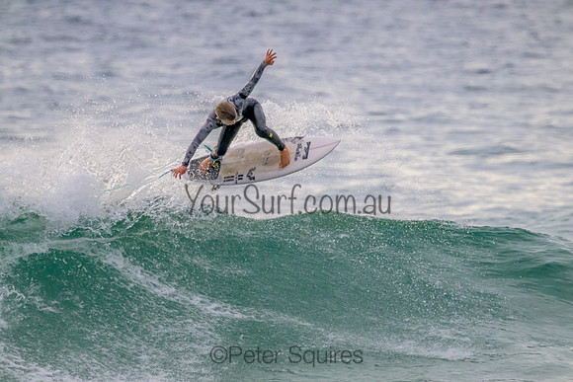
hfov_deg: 2.6
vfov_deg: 1.7
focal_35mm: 800
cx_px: 286
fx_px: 12736
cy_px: 191
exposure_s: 1/2000
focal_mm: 800
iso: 8000
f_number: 11
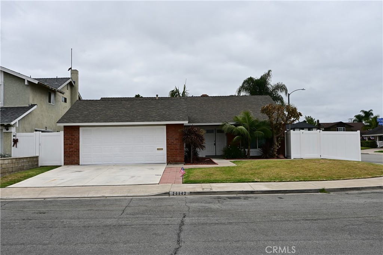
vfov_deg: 39.2
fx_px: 359
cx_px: 192
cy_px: 128
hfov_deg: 56.1
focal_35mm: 34
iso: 125
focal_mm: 22.5
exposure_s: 1/250
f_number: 11
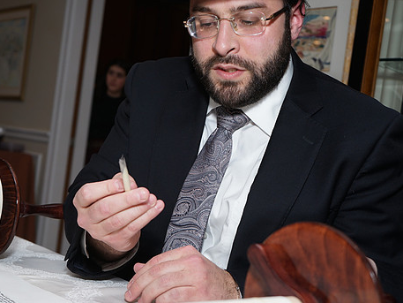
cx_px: 190
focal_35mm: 50
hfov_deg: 38.2
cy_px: 163
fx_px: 582
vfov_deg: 29.1
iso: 250
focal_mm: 41
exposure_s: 1/100
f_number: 5.6
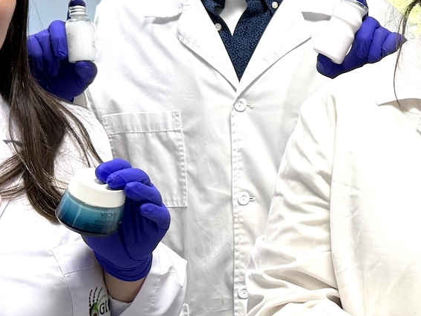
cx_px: 440
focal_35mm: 85
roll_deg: +0.3
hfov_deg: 22.0
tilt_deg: -10.1
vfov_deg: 17.4
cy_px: 138
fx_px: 1034
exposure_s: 1/50
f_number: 1.78
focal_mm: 6.76
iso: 160
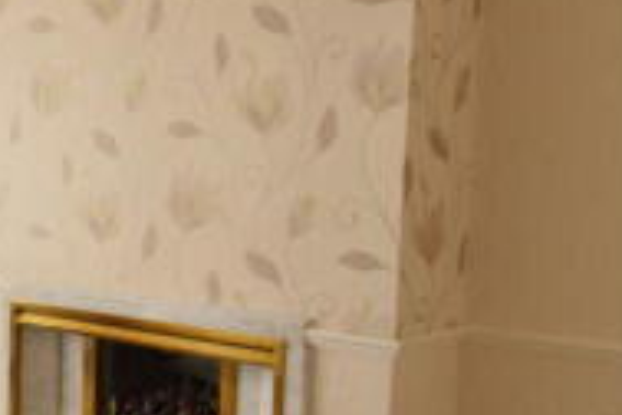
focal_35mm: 68
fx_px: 1170
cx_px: -202
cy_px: 278
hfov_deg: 25.4
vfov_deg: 20.0
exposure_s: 1/100
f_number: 10
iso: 800
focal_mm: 13
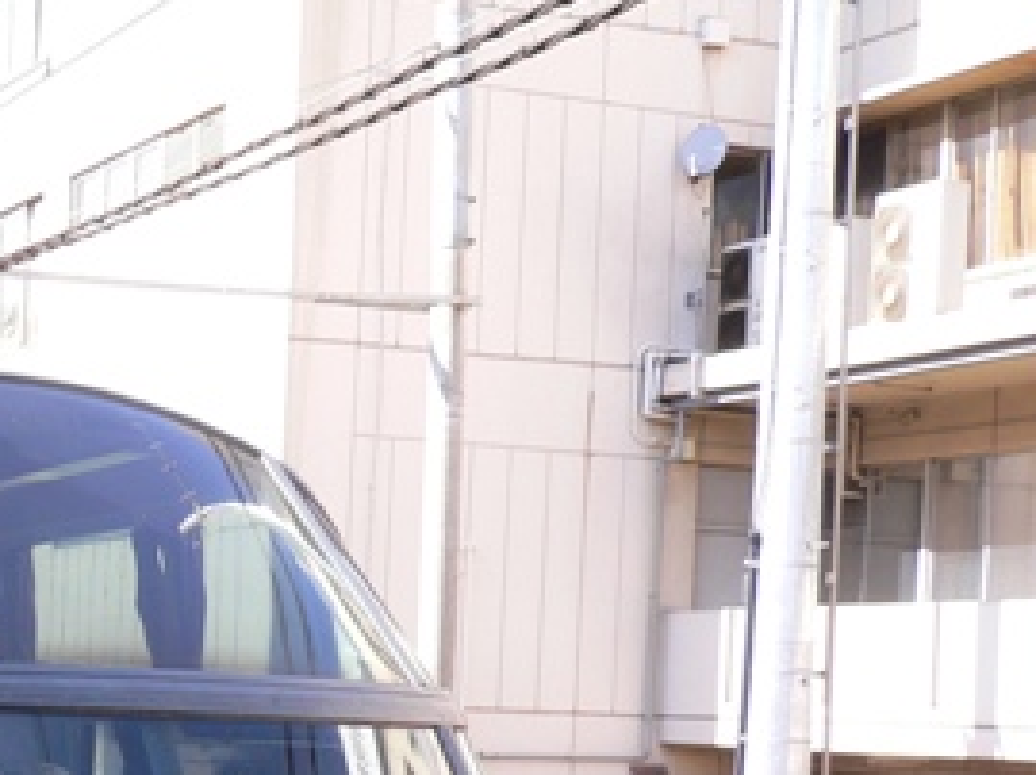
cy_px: 852
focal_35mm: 83
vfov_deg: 17.2
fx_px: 2482
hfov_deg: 22.1
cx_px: -146
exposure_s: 1/200
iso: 80
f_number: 2.8
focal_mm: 5.8
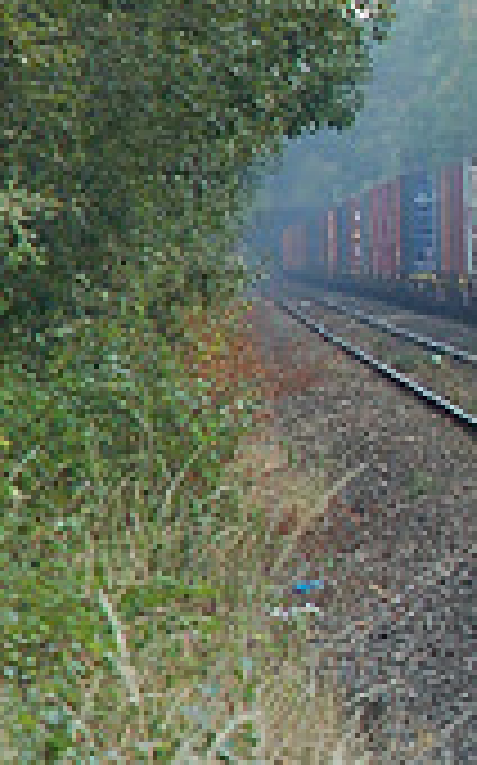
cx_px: 1233
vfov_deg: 6.7
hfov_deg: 4.1
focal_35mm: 314
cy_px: 20
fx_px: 6542
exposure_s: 1/200
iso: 400
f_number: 4.5
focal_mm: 60
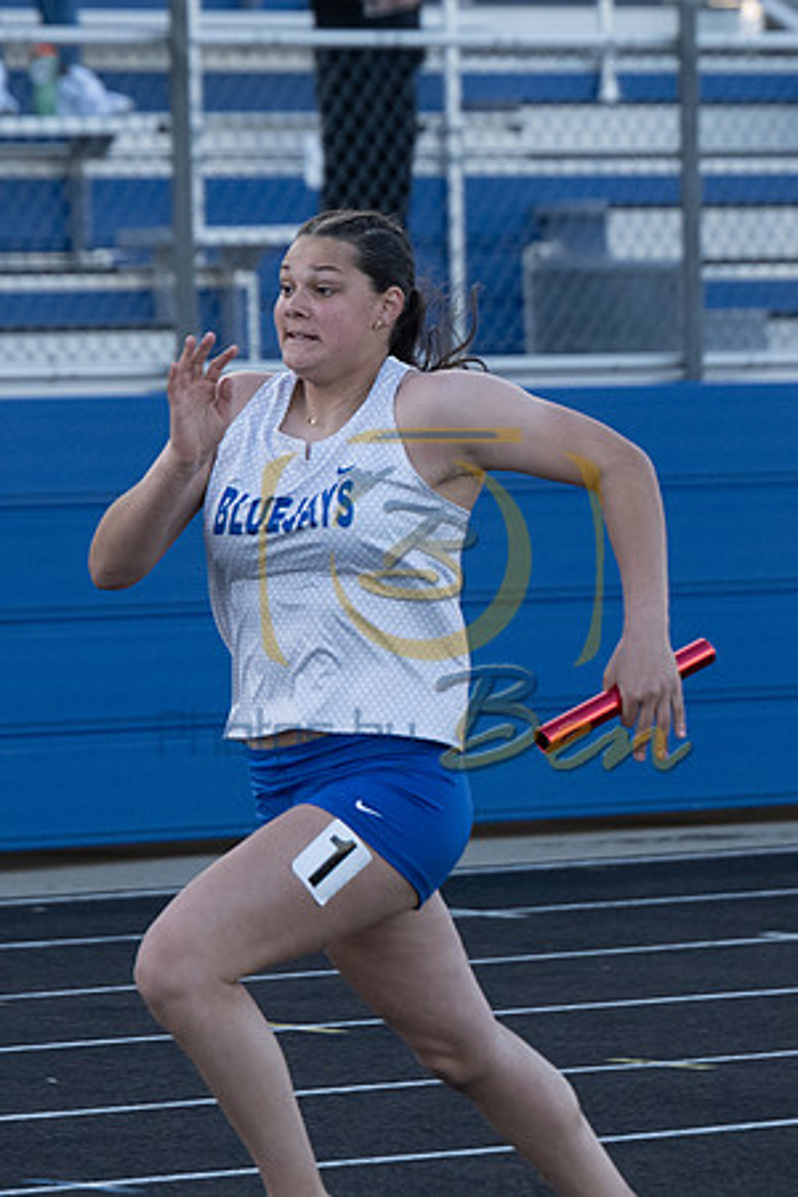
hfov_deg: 4.6
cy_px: 422
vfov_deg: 6.9
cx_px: 367
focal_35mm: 297
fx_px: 9881
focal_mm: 102
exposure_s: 1/1000
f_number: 3.2
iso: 1000
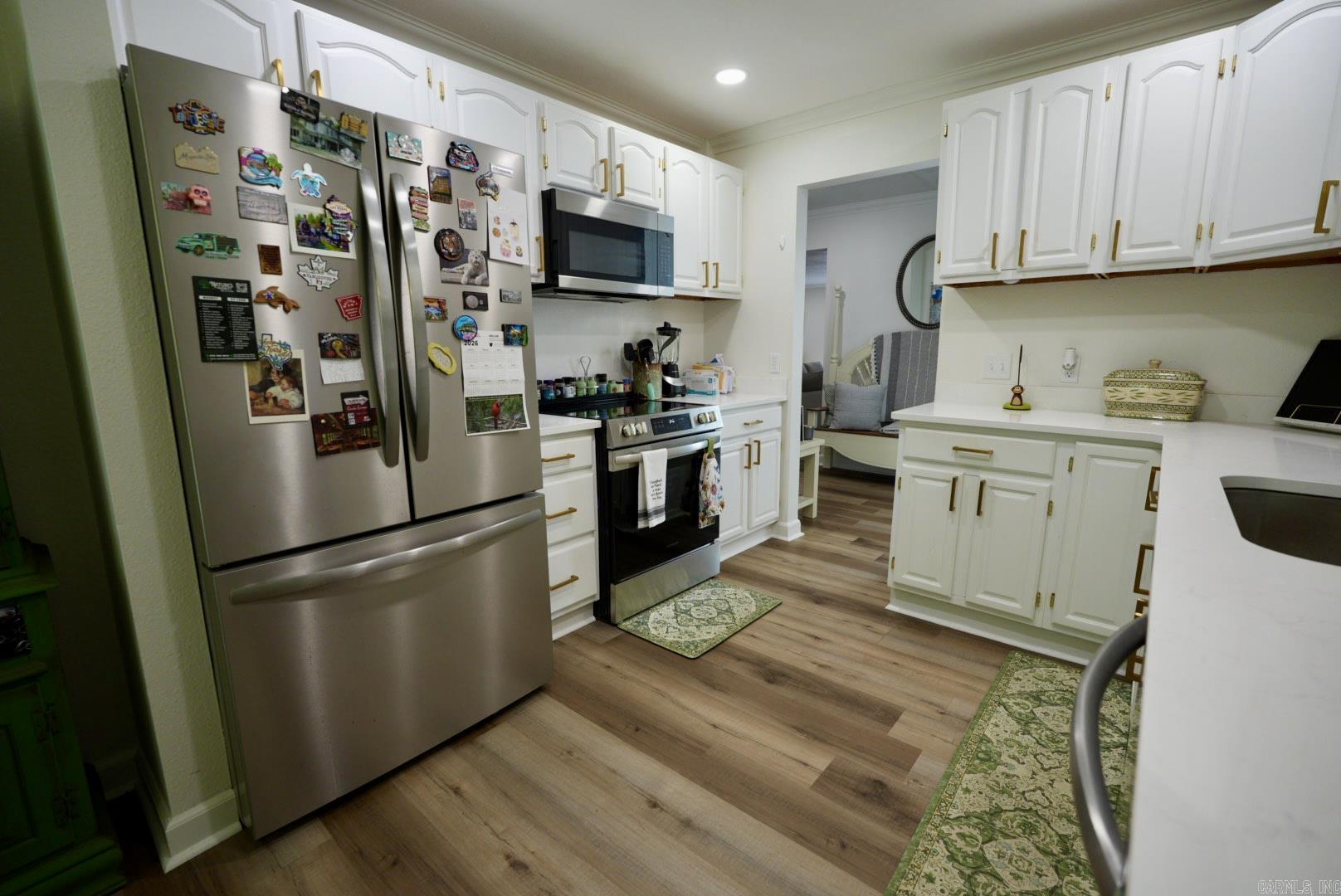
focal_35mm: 16
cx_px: 670
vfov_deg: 73.8
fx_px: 596
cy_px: 448
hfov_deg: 96.7
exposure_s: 1/160
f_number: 4
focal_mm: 16
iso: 800
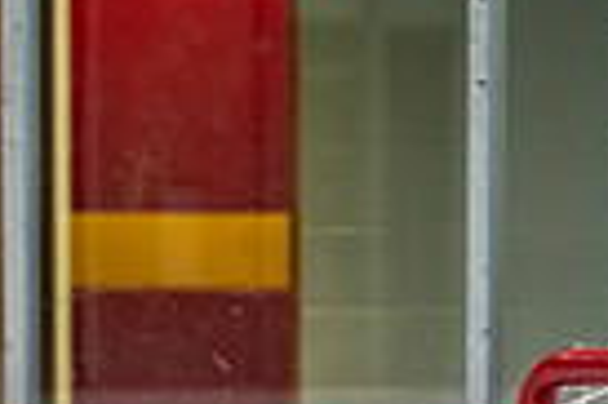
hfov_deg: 2.8
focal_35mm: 741
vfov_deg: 1.8
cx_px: -133
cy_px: 832
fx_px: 12500
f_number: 3.2
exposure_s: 1/640
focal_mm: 165
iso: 2000
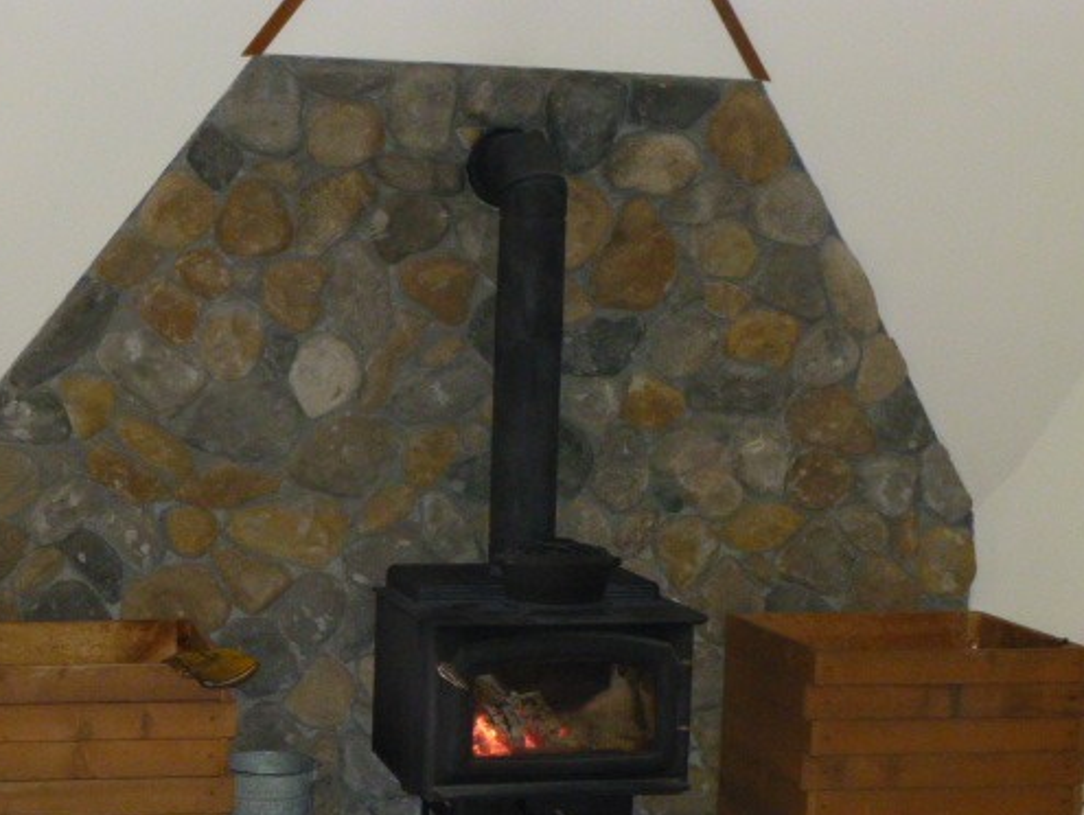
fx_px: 1943
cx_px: 420
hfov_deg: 31.1
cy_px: 521
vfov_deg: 23.6
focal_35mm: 62
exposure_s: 1/125
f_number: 4
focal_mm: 8.6
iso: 1000
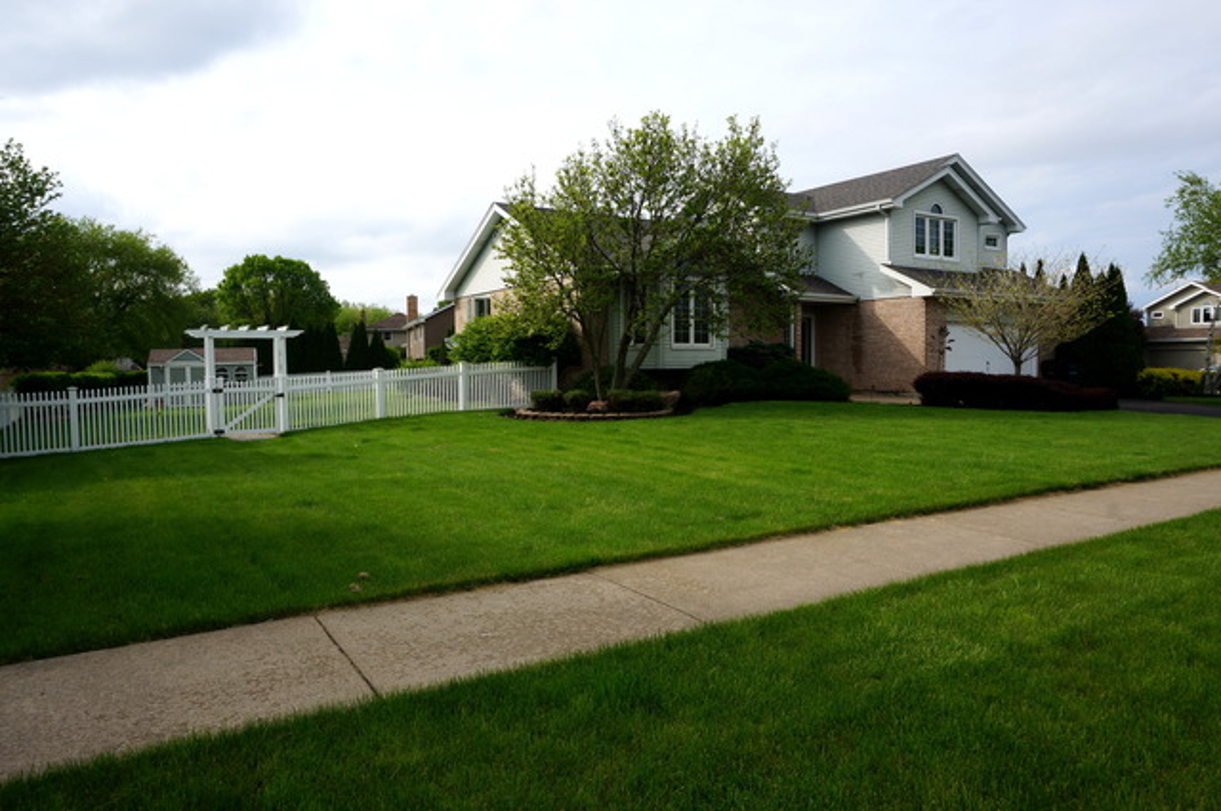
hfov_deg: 73.8
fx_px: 813
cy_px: 406
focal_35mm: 24
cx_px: 610
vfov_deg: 53.0
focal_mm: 16
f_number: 14
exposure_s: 1/80
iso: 100
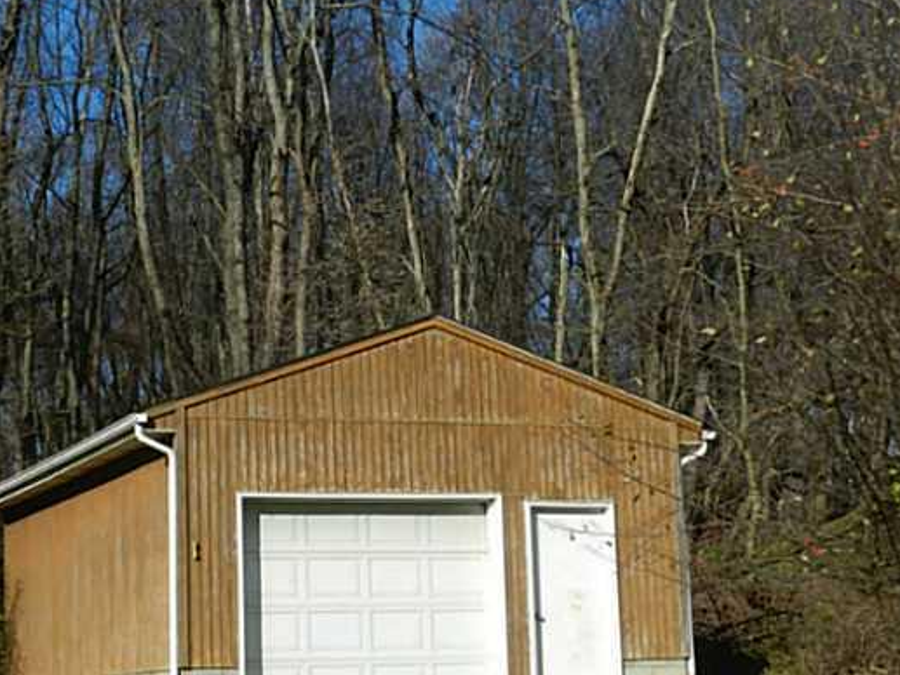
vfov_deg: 18.0
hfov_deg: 23.7
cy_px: 447
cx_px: 303
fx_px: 2132
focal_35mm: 82
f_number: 4.4
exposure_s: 1/1000
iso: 160
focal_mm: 9.4
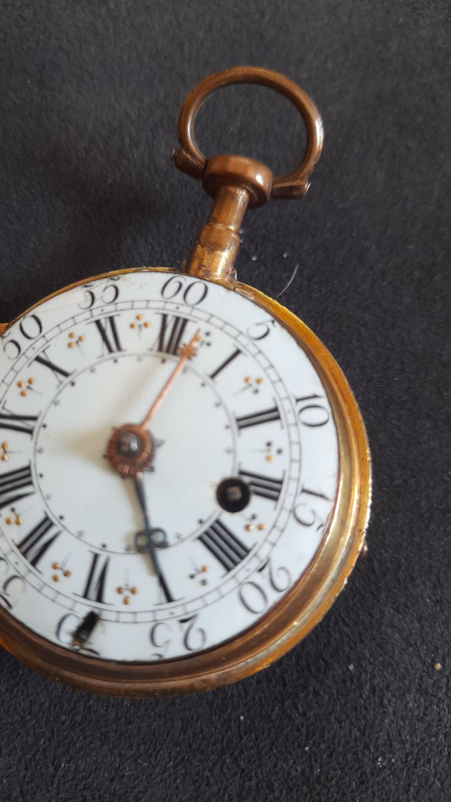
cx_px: 172
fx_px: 595
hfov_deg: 41.3
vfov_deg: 67.9
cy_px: 394
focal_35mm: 28
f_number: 2
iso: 320
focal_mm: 4.6
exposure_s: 1/33
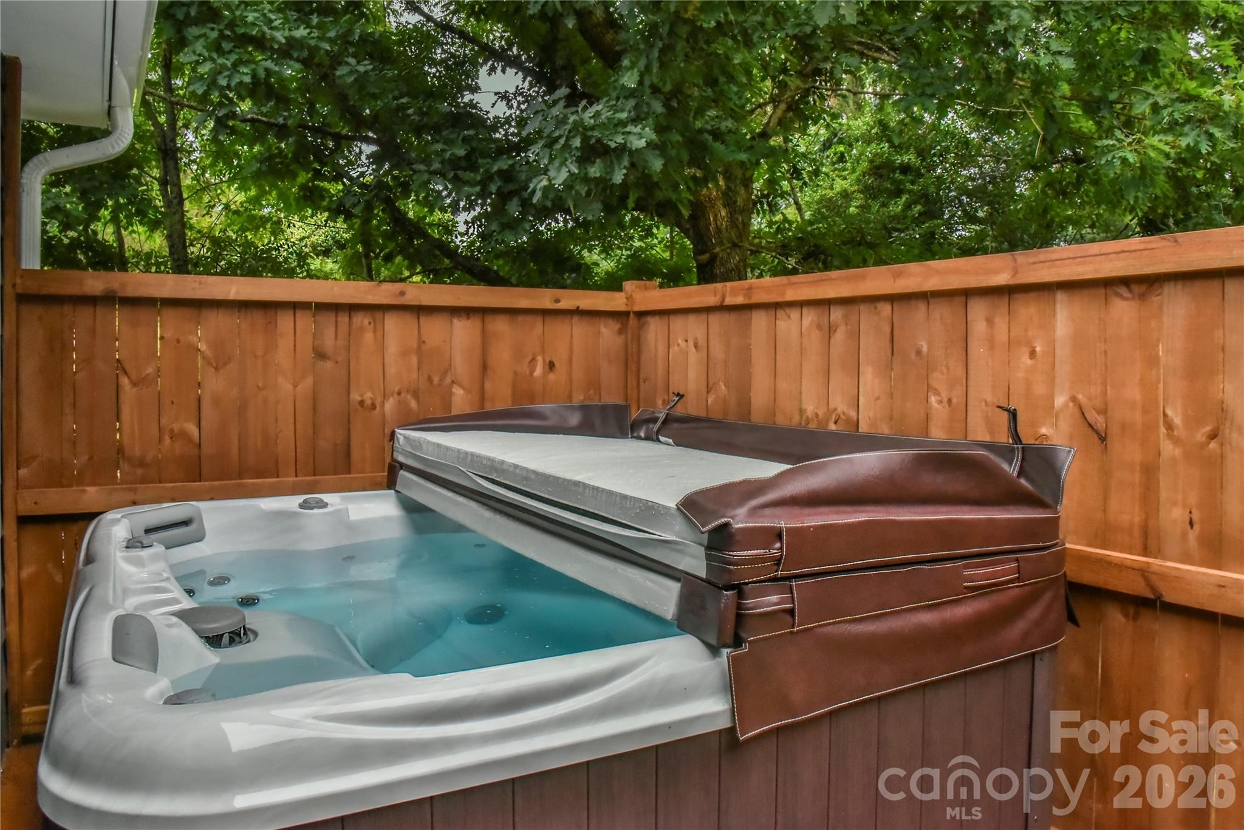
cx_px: 622
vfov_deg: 53.1
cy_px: 415
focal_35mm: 24
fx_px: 829
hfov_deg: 73.7
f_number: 13
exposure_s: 1/160
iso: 4000
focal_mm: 24
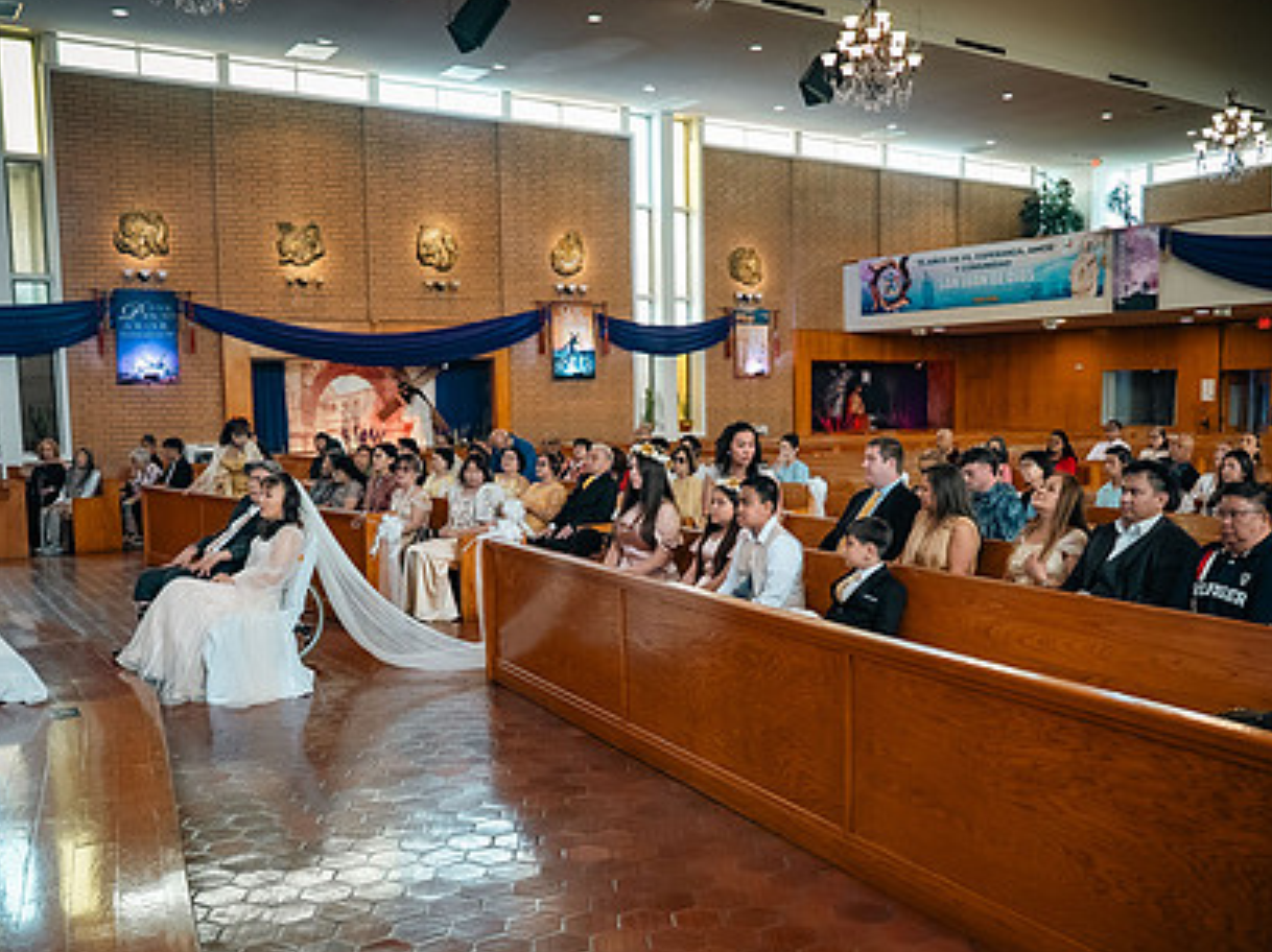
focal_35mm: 33
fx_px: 1212
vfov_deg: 42.7
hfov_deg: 55.4
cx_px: 667
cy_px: 559
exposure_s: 1/200
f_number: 2.8
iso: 800
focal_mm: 24
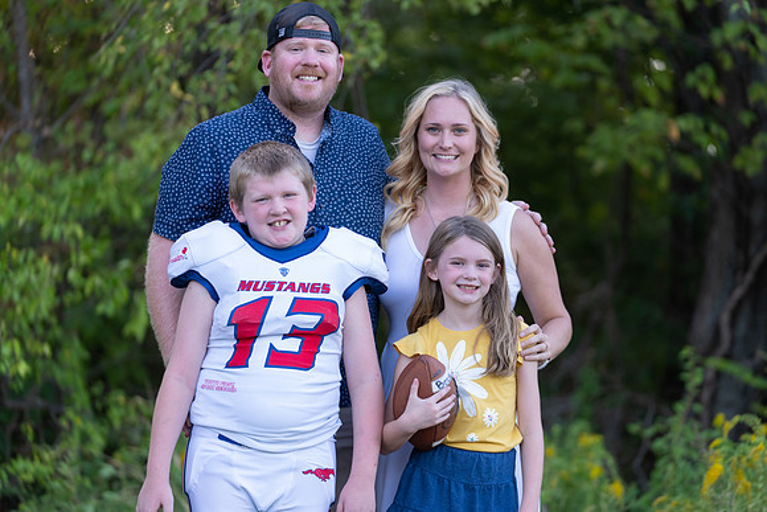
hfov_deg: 16.0
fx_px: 2728
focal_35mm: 128
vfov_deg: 10.7
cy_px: 256
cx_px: 384
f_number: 2.8
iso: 320
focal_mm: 128
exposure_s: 1/320
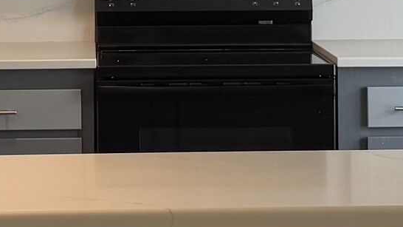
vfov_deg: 8.2
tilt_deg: -2.3
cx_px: 148
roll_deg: +0.5
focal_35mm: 147
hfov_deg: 14.6
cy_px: -58
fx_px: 1571
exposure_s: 1/120
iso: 80
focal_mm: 6.76
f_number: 1.78
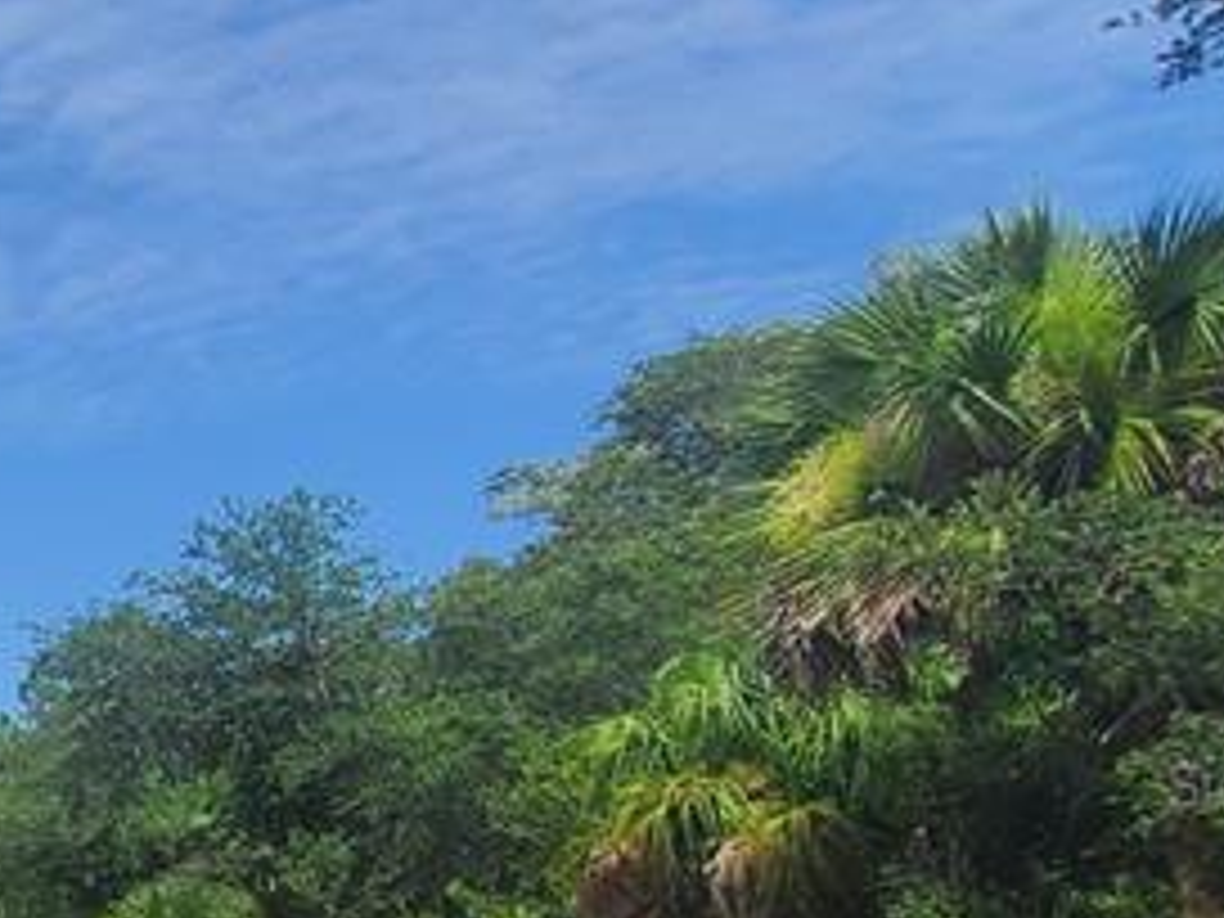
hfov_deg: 23.8
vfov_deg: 28.8
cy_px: 783
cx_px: -864
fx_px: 1733
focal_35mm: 49
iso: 50
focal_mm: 1.8
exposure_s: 1/1024
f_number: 2.2
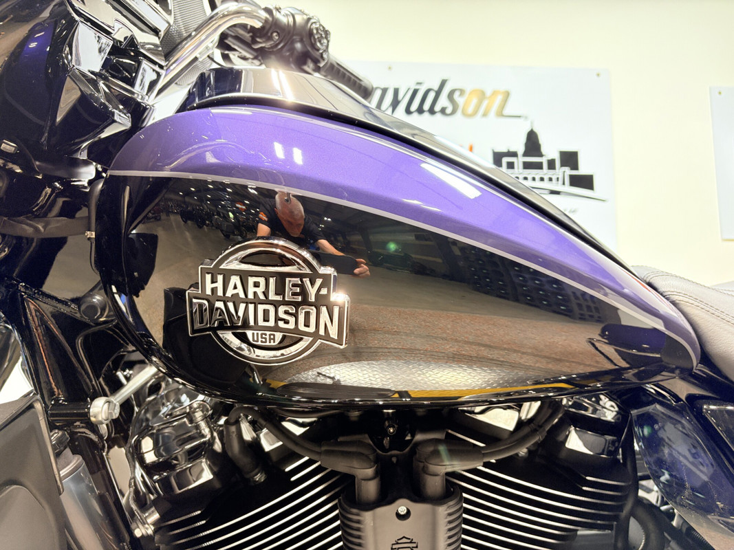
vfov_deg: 53.1
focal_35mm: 26
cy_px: 275
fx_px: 551
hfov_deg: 67.3
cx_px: 367
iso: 100
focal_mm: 5.96
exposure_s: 1/60
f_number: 1.6
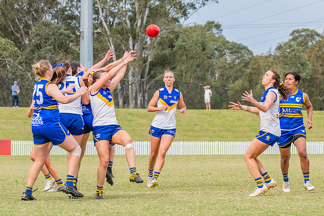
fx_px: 2116
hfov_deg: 8.8
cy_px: 99
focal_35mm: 235
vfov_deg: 5.8
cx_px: 148
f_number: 9
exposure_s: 1/1250
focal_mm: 170
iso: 800
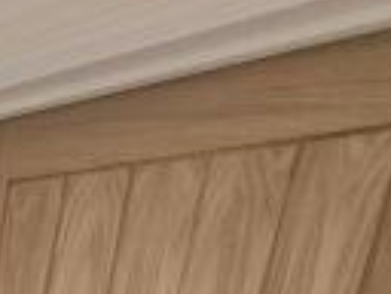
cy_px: 525
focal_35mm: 59
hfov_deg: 21.5
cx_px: -310
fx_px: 666
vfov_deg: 19.1
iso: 64
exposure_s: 1/100
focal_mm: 2.2
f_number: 2.2
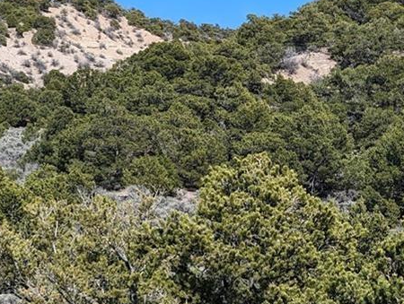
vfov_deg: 16.8
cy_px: 353
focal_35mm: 85
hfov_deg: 22.3
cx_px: 387
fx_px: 994
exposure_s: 1/752
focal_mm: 6.9
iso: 20
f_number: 1.68
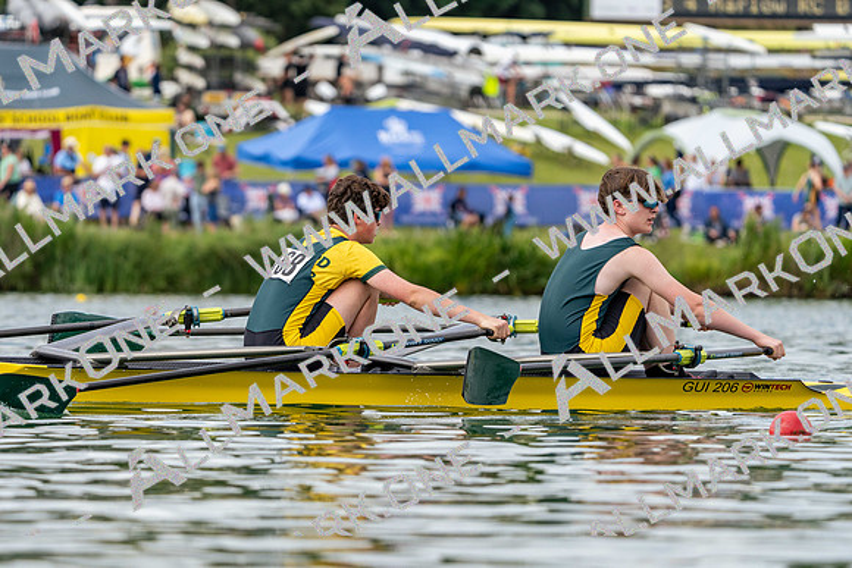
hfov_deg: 7.0
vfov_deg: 4.7
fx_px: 6936
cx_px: 426
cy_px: 284
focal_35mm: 293
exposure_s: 1/1600
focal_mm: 293
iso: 500
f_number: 6.3
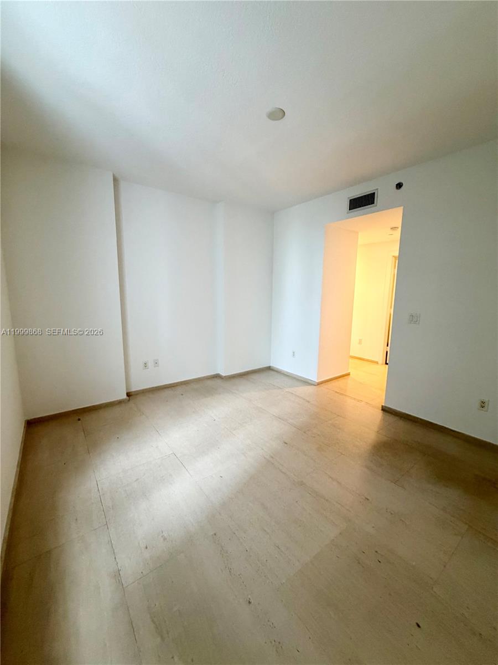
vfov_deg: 102.1
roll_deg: -0.8
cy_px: 332
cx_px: 249
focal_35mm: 14
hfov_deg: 85.7
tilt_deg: -9.5
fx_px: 269
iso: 320
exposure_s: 1/60
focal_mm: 2.22
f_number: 2.2
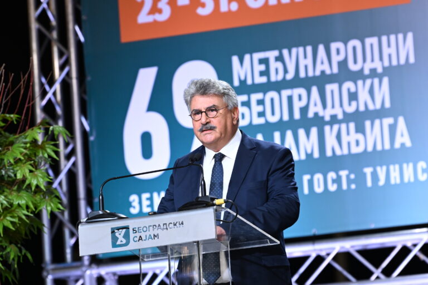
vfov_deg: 4.6
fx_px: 3566
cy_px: 142
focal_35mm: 300
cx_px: 214
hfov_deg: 6.9
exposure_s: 1/500
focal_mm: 200
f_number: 4
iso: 1250
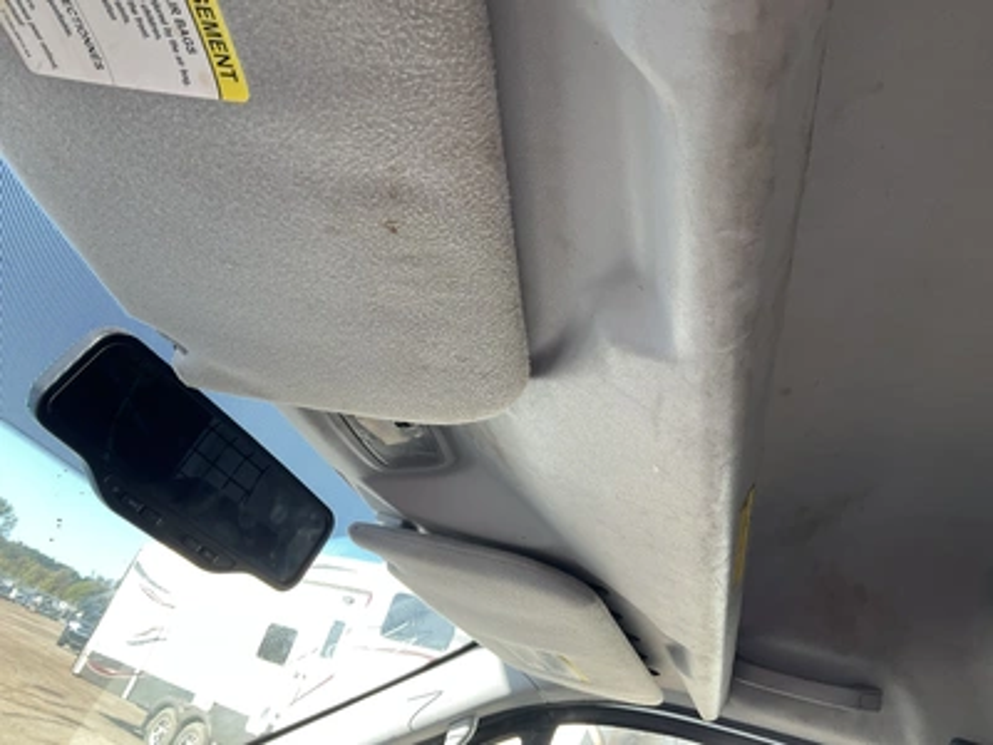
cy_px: 372
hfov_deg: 61.7
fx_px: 832
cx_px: 496
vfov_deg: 48.2
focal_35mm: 29
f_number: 1.8
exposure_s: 1/122
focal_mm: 3
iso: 20
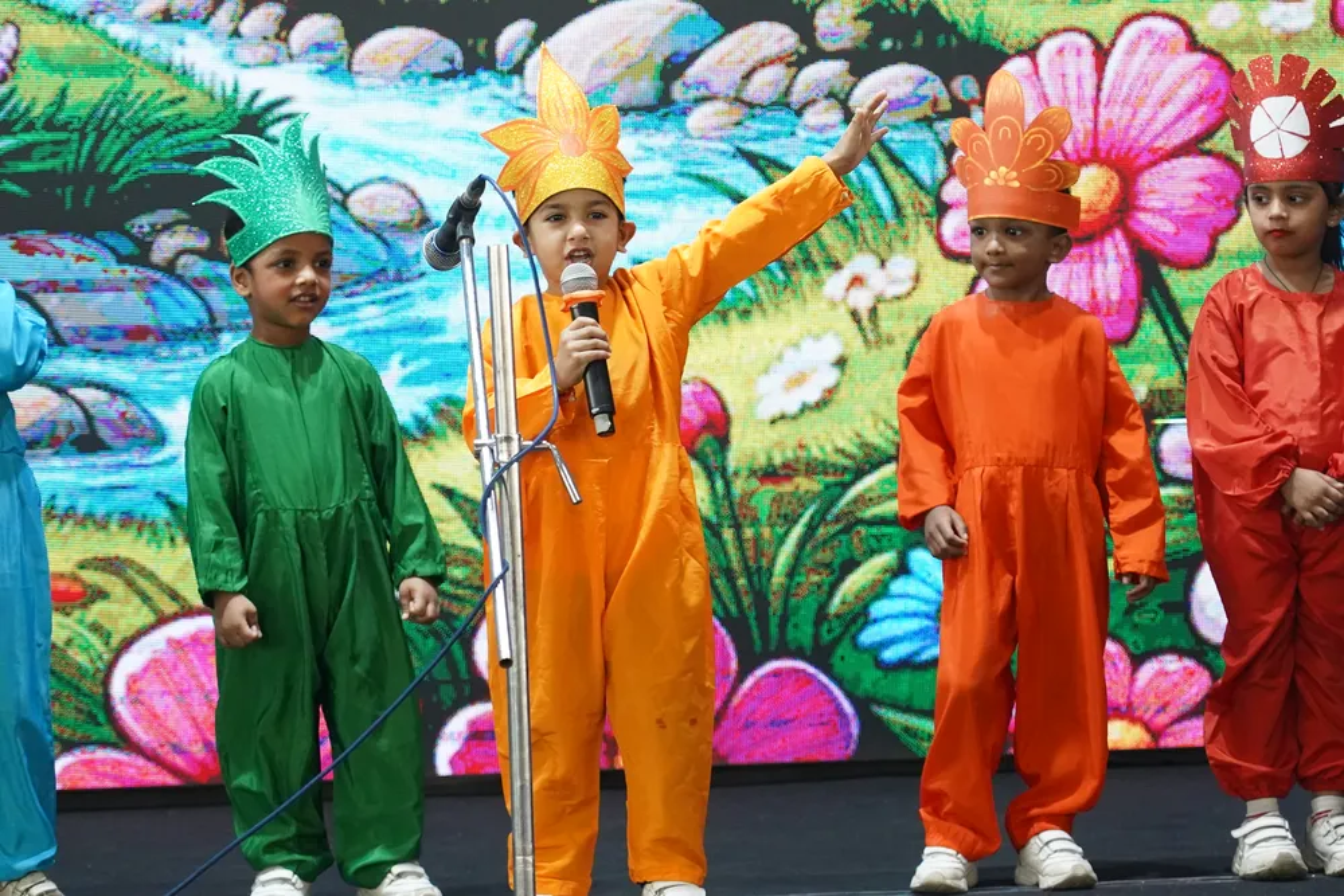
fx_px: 5824
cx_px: 672
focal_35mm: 156
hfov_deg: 13.2
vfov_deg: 8.8
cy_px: 448
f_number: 4.5
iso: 6400
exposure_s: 1/250
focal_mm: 104
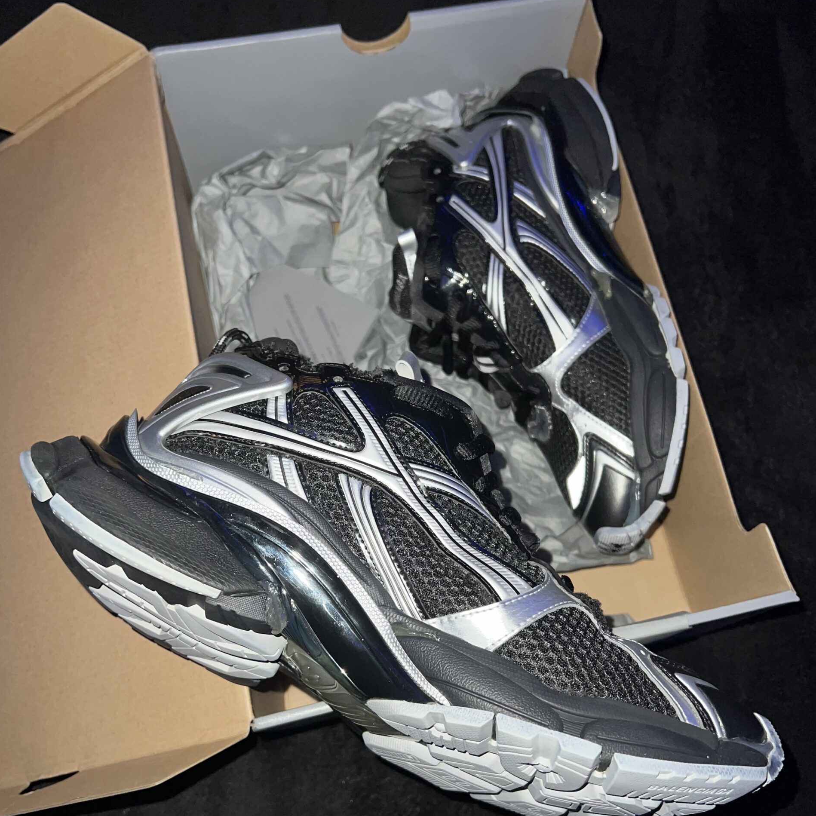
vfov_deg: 52.3
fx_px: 827
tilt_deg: -71.9
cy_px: 476
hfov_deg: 52.5
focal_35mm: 31
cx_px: 410
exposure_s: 1/4
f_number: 1.5
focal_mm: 5.7
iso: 40
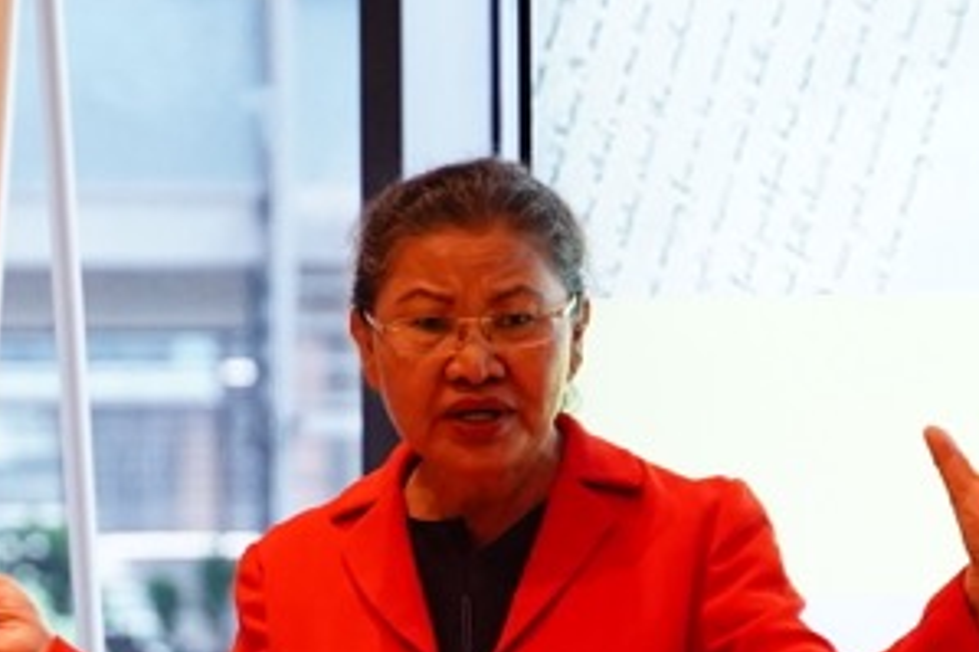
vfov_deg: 4.8
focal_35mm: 283
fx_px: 7691
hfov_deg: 7.3
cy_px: 601
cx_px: 445
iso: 3200
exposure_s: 1/200
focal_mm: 66
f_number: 3.2
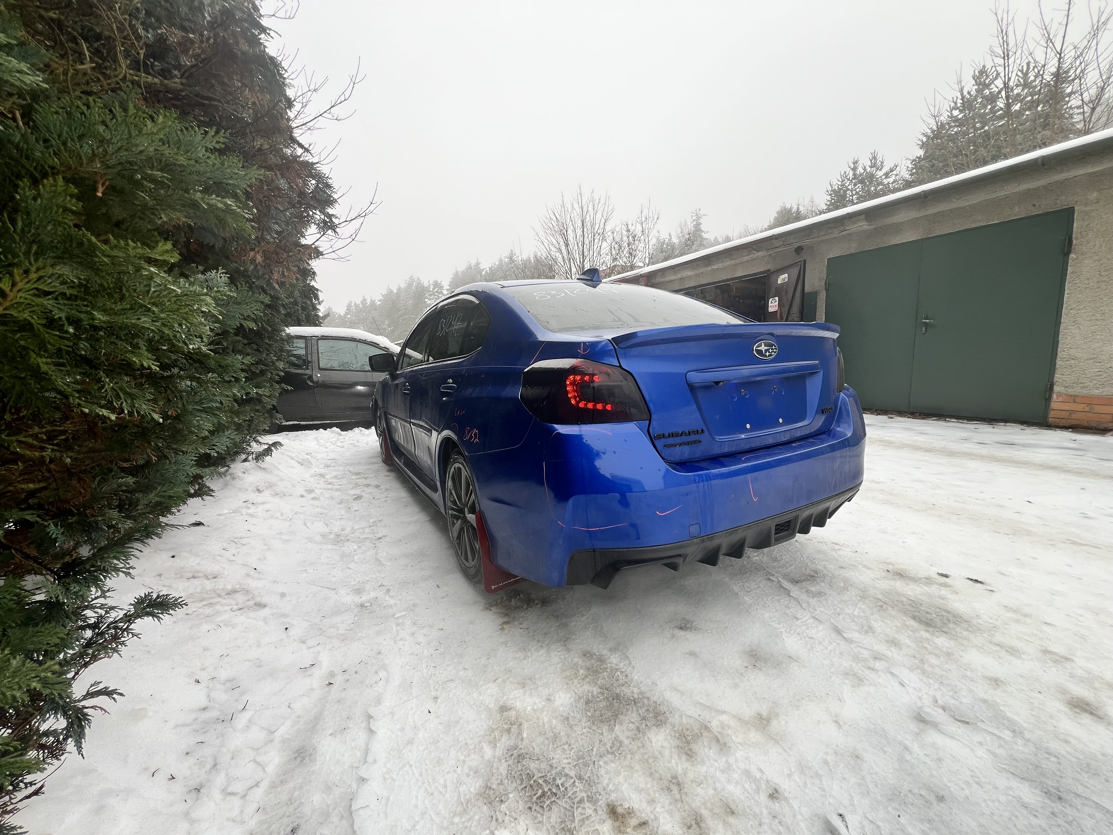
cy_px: 418
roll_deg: +2.2
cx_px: 556
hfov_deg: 106.2
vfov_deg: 89.9
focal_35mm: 13
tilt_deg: -8.4
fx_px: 418
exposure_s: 1/99
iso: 32
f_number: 1.8
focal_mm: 1.57
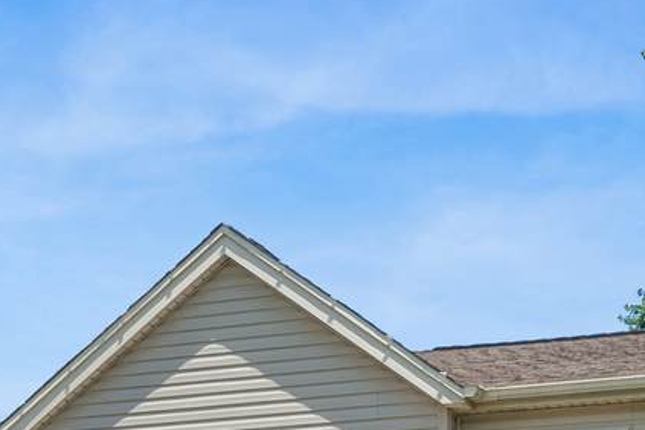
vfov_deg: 11.0
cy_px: 578
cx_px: 259
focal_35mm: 121
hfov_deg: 16.9
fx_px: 2168
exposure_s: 1/800
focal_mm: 40
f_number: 8
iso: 400
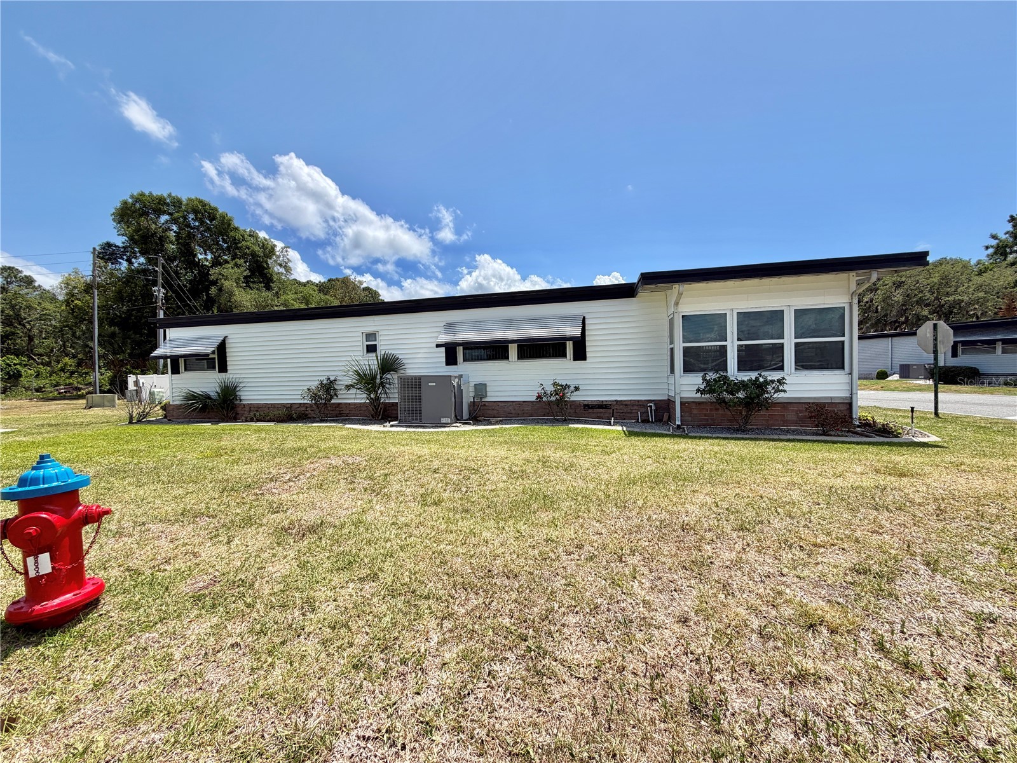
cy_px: 382
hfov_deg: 102.1
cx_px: 508
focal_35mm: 14
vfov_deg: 85.7
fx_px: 411
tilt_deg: -1.4
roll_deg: +1.9
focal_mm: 2.22
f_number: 2.2
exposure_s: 1/928
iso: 20
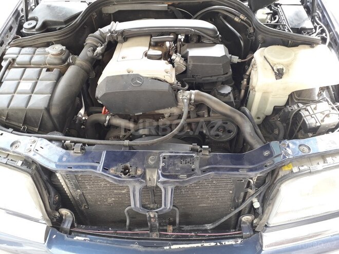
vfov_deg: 51.4
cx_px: 170
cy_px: 127
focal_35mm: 27
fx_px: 264
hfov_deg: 65.3
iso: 40
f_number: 1.9
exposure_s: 1/50
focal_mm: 3.6
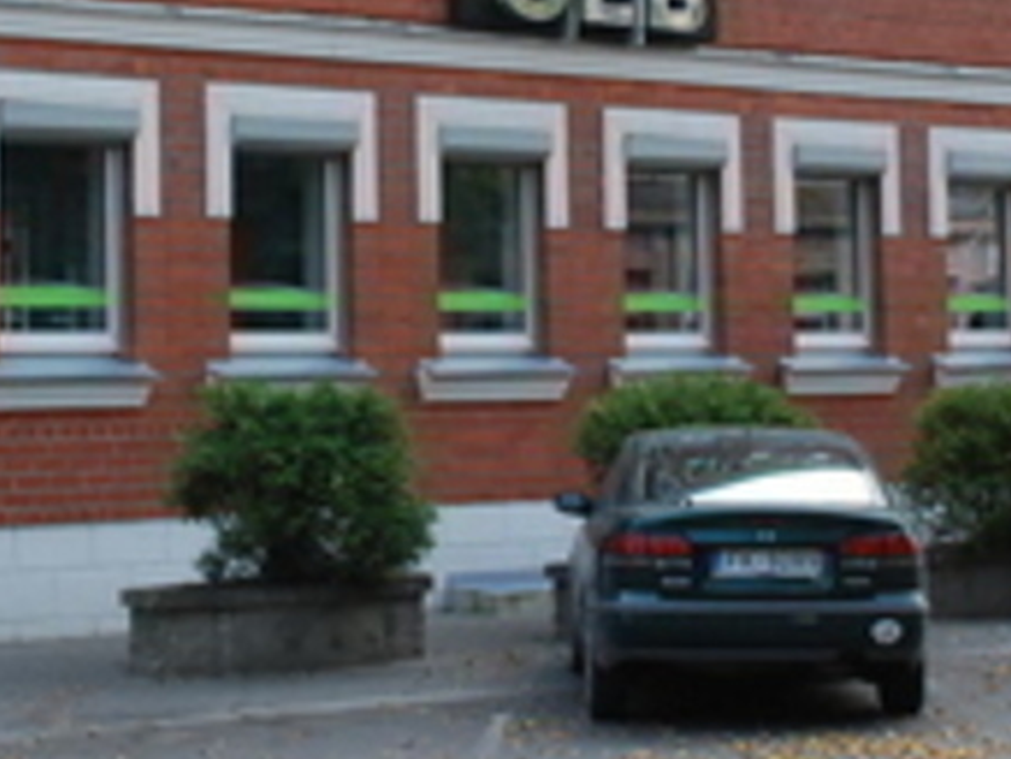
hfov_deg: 17.9
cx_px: 384
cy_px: 160
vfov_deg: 13.4
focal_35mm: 110
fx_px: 3214
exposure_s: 1/1000
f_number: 4
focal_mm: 26
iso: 640
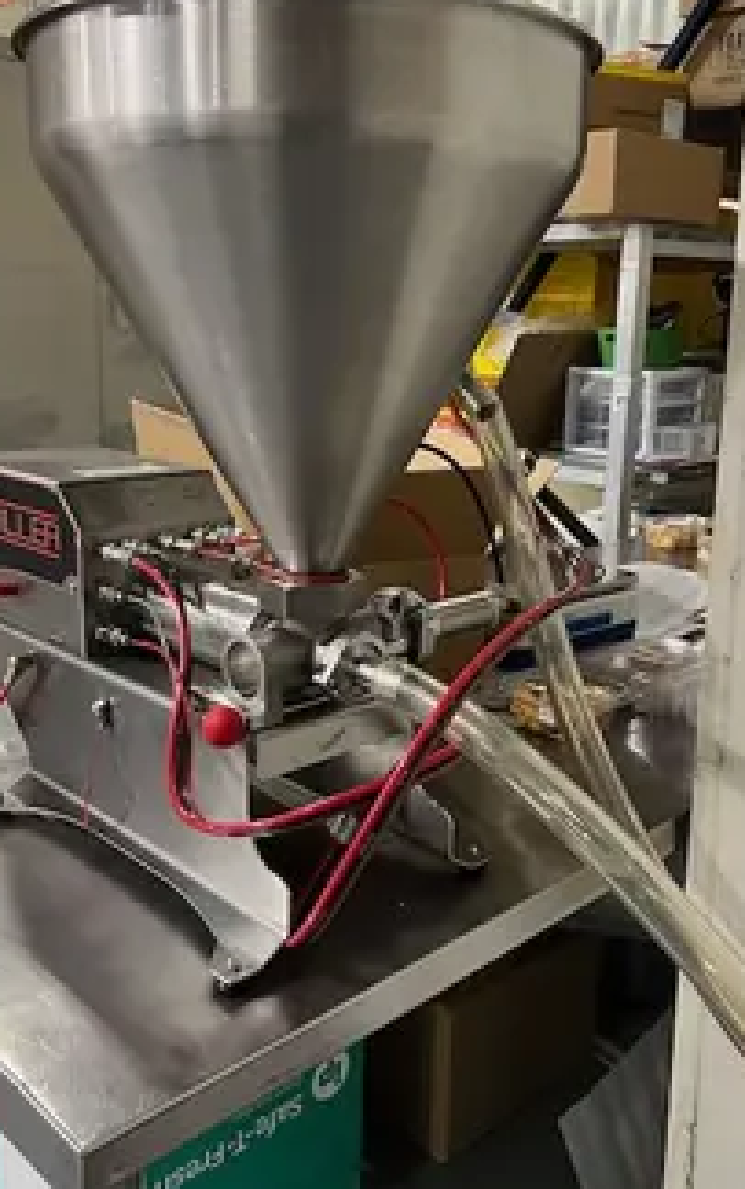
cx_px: 382
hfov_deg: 37.3
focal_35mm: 34
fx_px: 1103
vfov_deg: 56.6
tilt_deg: -13.0
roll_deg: -0.6
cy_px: 536
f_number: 1.5
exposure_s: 1/40
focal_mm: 5.7
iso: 400
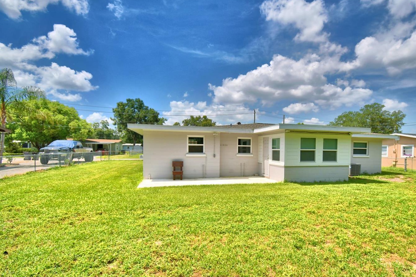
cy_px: 157
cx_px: 238
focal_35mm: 18
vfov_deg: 67.1
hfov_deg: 89.4
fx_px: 208
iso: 100
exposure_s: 1/1600
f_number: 4.5
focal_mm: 10
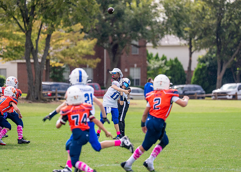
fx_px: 1999
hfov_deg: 6.9
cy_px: 77
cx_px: 115
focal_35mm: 292
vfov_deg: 4.9
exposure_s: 1/3200
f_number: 2.8
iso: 400
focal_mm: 200
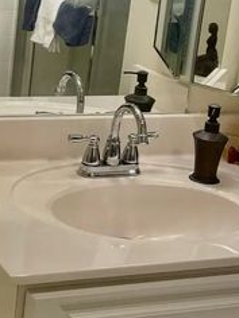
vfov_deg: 20.9
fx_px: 865
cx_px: 16
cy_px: 141
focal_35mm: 94
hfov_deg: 15.5
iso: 125
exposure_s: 1/120
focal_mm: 4.2
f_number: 1.6
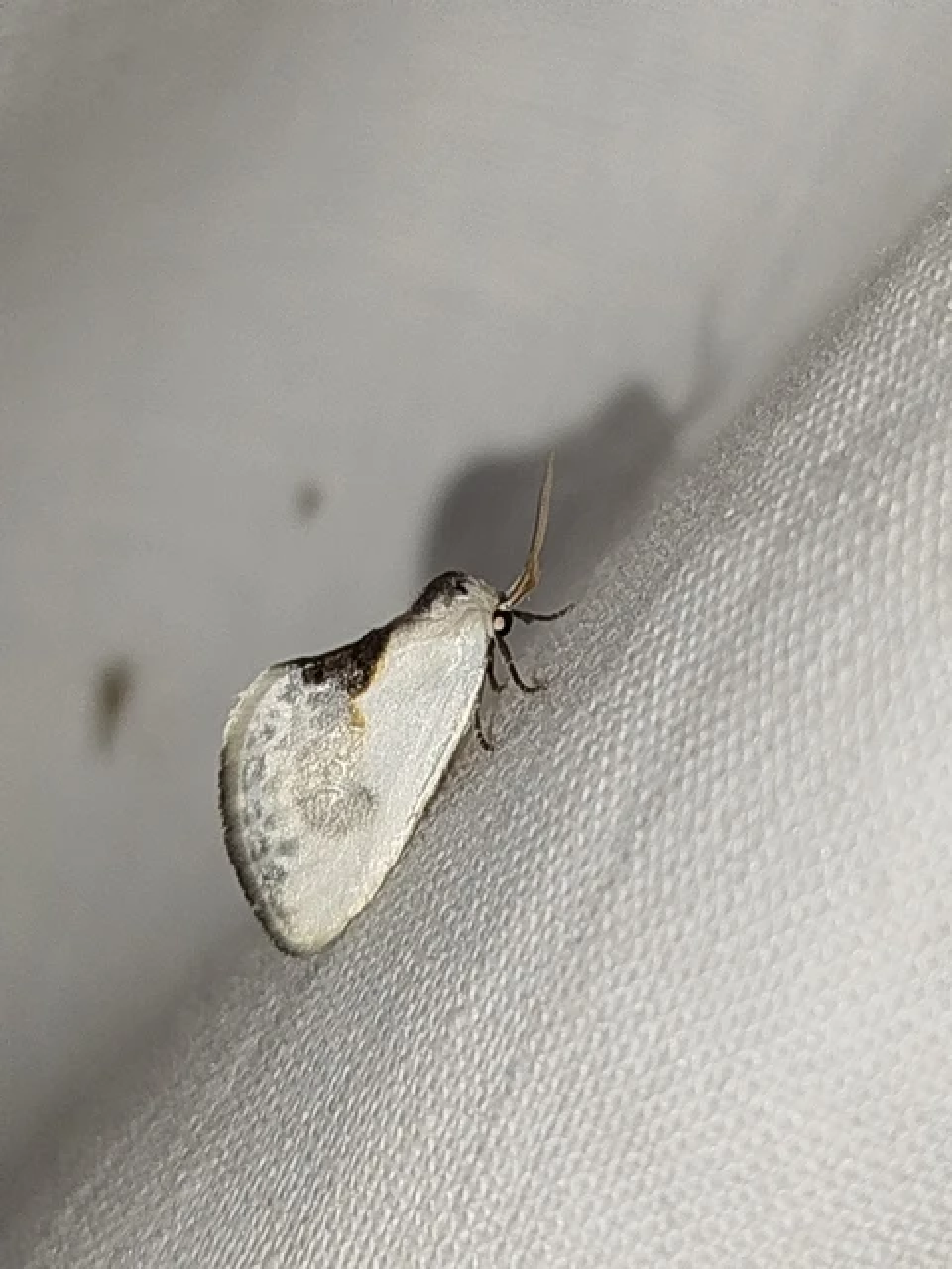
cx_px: 476
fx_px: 3850
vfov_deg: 18.7
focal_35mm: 105
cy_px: 634
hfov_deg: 14.1
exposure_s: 1/50
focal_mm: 5.31
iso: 64
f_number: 1.7
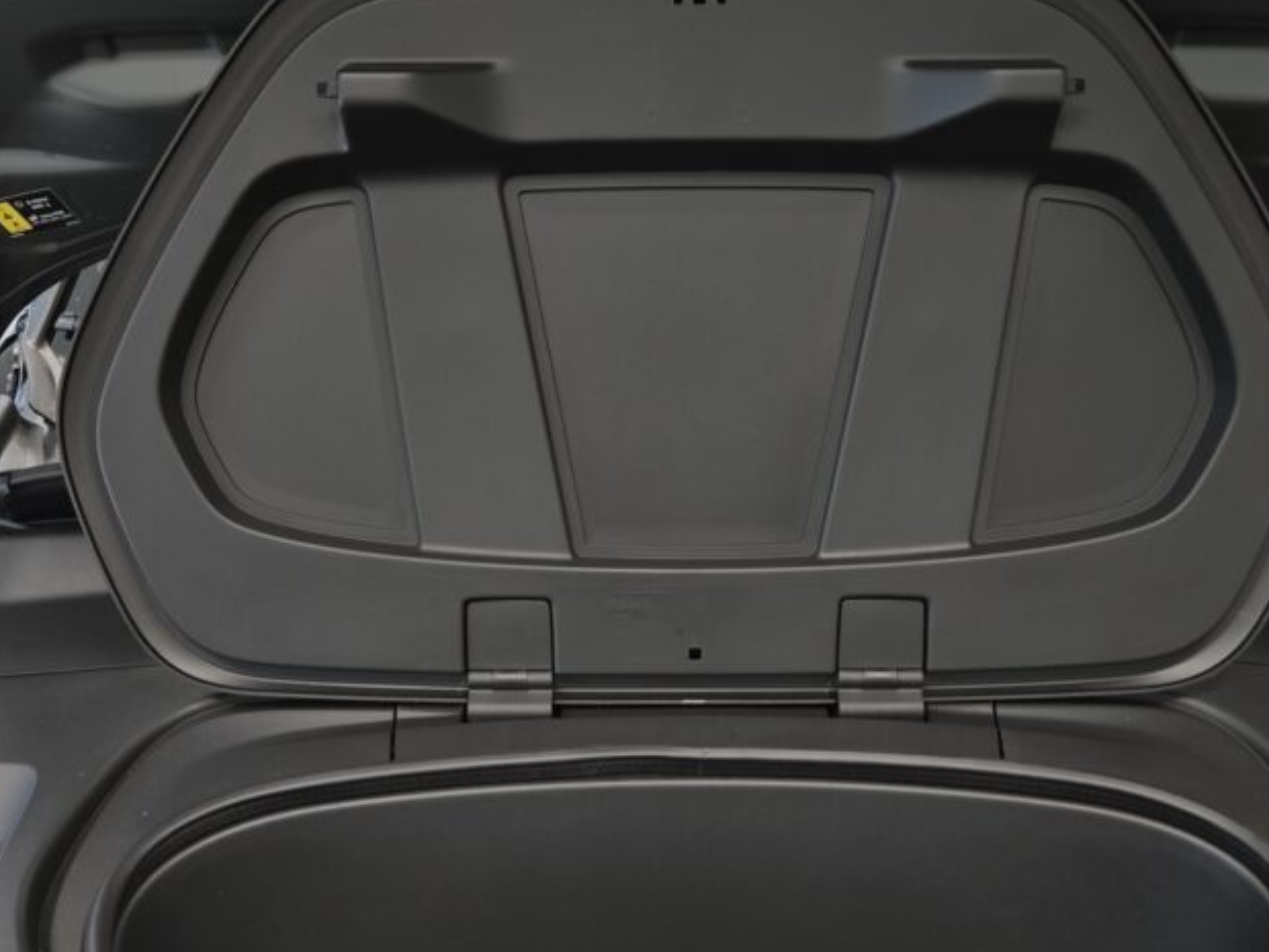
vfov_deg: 37.0
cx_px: 677
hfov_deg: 48.9
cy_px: 694
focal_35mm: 38
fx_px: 1393
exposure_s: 1/51
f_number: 1.8
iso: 125
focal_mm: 5.4
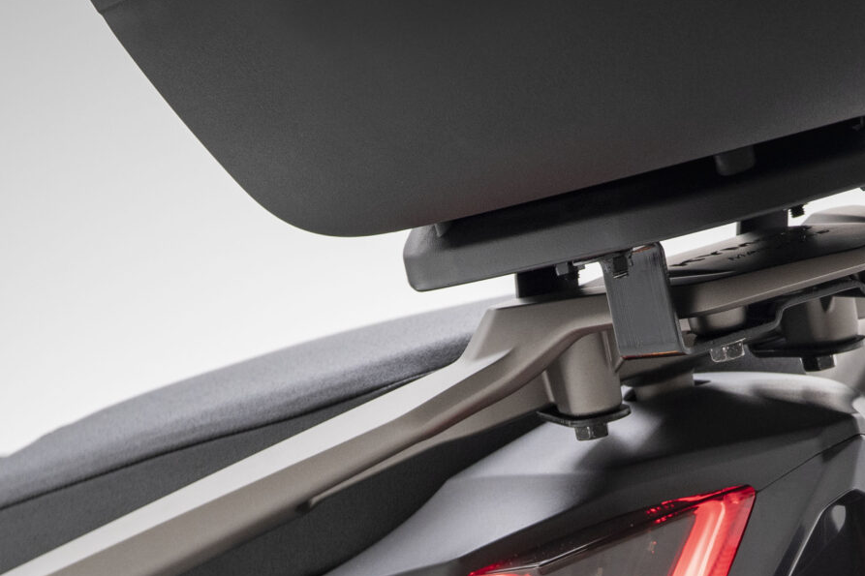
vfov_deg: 4.5
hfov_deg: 6.8
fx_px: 7231
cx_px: 612
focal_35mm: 301
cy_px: 727
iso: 250
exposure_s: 1/40
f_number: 5.6
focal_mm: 70
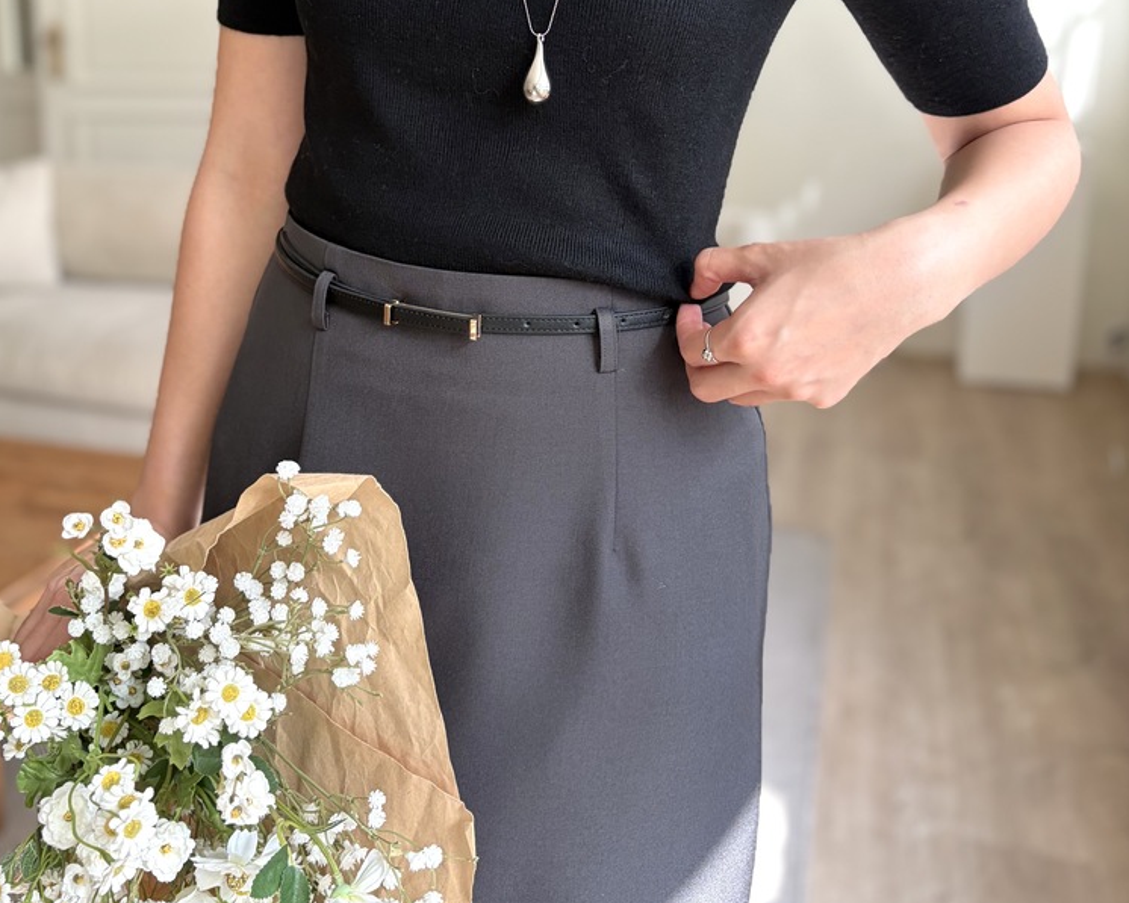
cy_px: 278
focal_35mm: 34
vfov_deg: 42.6
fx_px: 1136
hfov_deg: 52.8
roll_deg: -1.6
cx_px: 566
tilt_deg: -11.2
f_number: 1.6
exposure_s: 1/121
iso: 80
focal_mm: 5.96
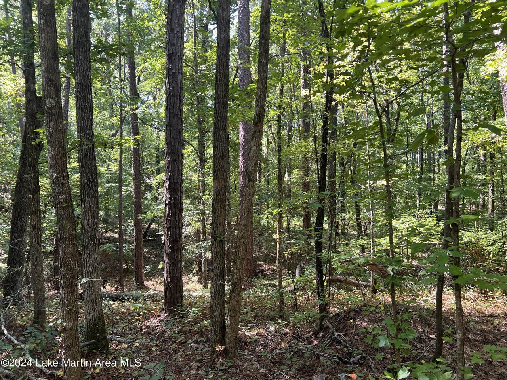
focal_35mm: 26
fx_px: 381
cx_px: 254
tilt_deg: -0.2
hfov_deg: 67.3
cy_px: 190
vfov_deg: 53.1
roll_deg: +1.8
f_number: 1.5
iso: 64
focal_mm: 5.7
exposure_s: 1/121
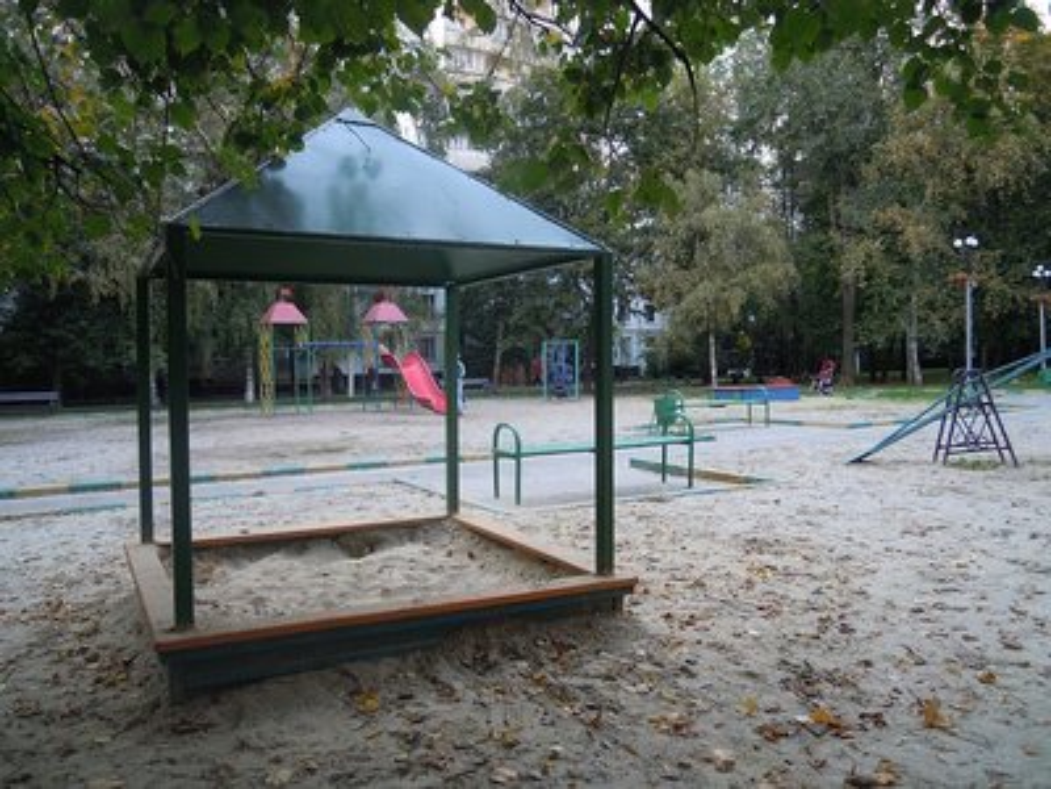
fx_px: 850
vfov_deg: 49.7
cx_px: 526
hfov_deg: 63.4
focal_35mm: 28
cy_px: 394
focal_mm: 5
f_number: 2.7
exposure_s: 1/100
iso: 100
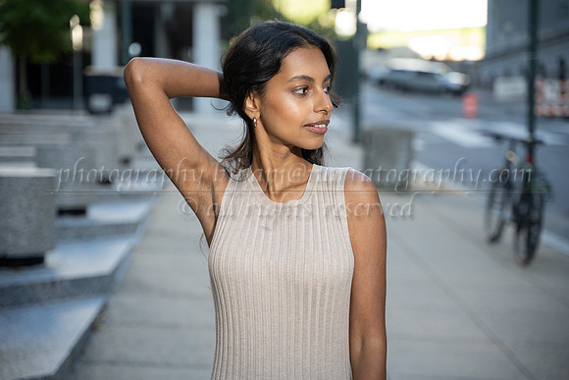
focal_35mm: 68
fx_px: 1075
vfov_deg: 20.0
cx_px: 284
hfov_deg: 29.6
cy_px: 190
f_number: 2.8
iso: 400
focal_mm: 68
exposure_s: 1/500
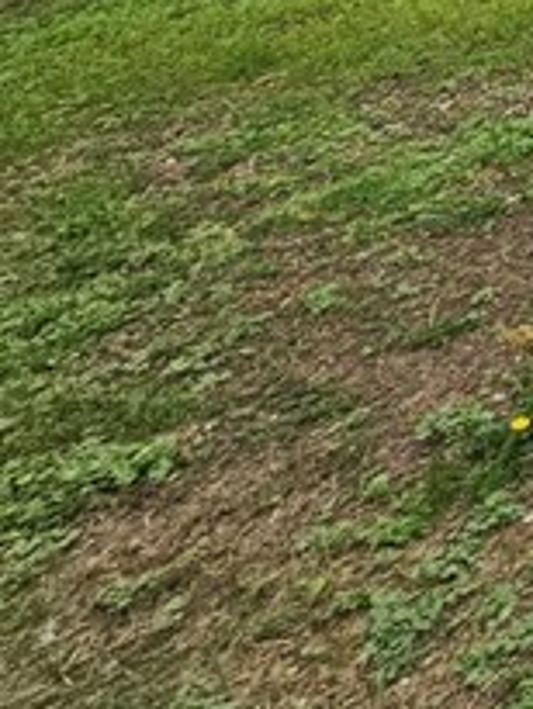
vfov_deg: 21.6
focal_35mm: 65
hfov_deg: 12.5
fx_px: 1333
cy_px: -501
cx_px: 1495
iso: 50
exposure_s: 1/709
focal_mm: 2.2
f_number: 2.2
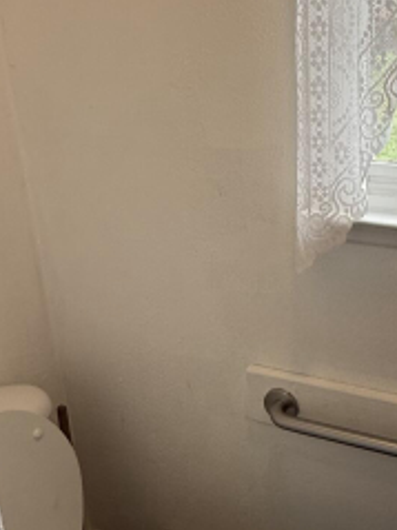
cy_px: 227
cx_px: 368
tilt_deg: -16.7
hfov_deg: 34.4
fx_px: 597
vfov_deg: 47.7
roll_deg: -0.7
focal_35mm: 39
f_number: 2.2
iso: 125
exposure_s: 1/99
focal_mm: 2.22
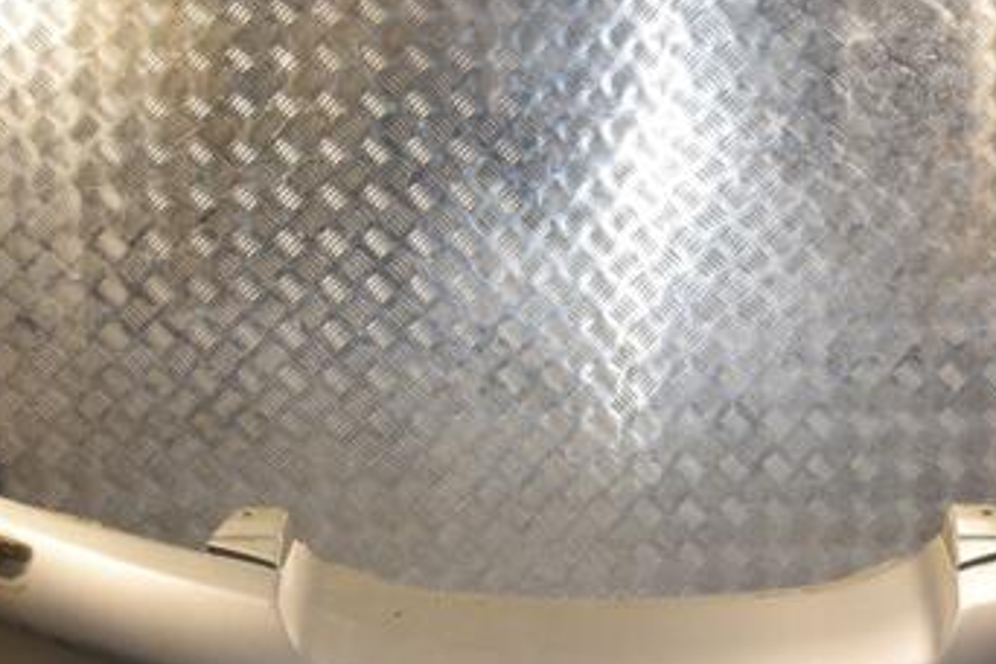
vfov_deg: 20.6
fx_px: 1822
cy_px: 376
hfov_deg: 30.4
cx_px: 649
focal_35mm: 66
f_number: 13
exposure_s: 1/200
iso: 800
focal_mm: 25
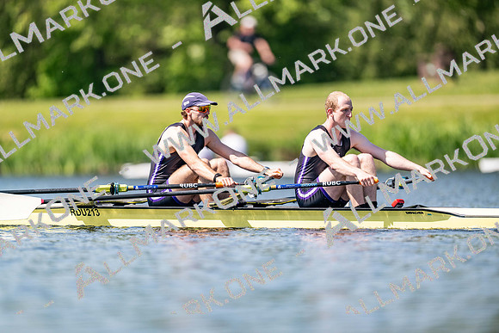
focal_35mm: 600
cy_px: 166
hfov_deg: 3.4
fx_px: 8318
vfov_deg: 2.3
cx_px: 250
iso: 360
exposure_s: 1/2500
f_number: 4
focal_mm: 600
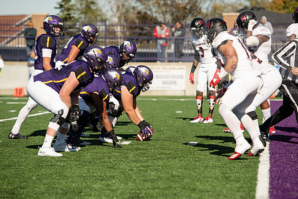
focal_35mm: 194
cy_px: 104
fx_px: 1606
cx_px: 138
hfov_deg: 10.6
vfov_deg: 7.1
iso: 160
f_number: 3.5
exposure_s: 1/2000
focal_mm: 160
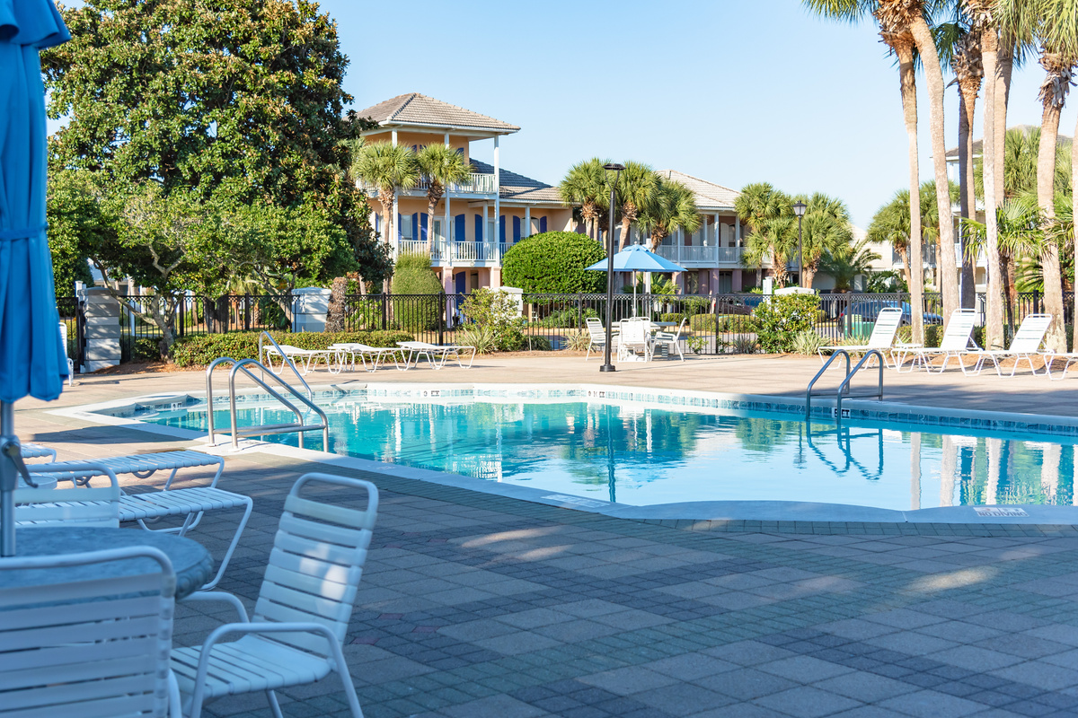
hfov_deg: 41.1
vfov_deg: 28.1
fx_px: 1437
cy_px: 359
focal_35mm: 48
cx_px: 539
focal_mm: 48
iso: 250
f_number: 4.5
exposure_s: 1/2000
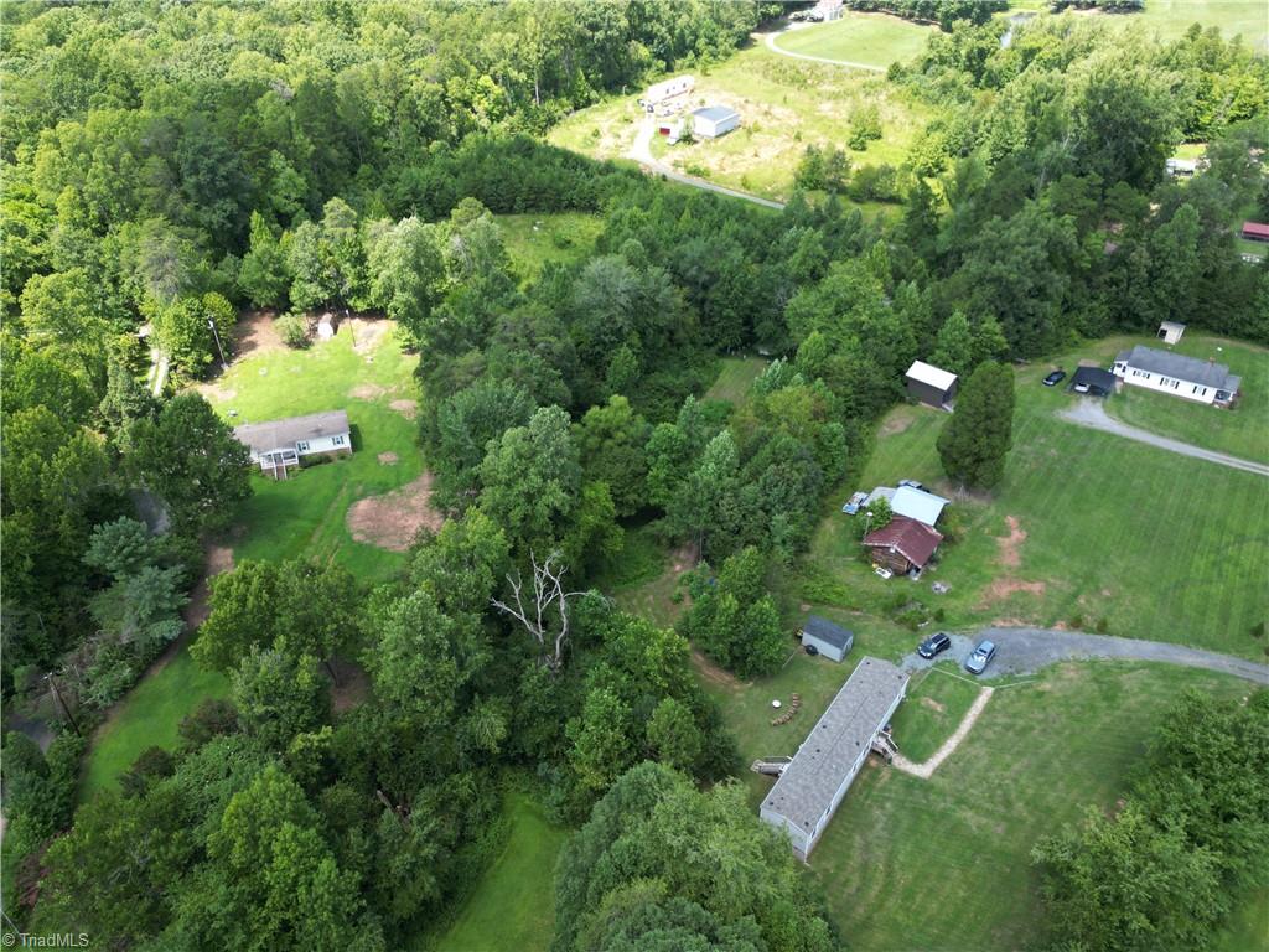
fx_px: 880
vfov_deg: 56.8
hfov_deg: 71.6
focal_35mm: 24
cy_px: 476
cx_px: 634
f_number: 1.7
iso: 110
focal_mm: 6.72
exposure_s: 1/725
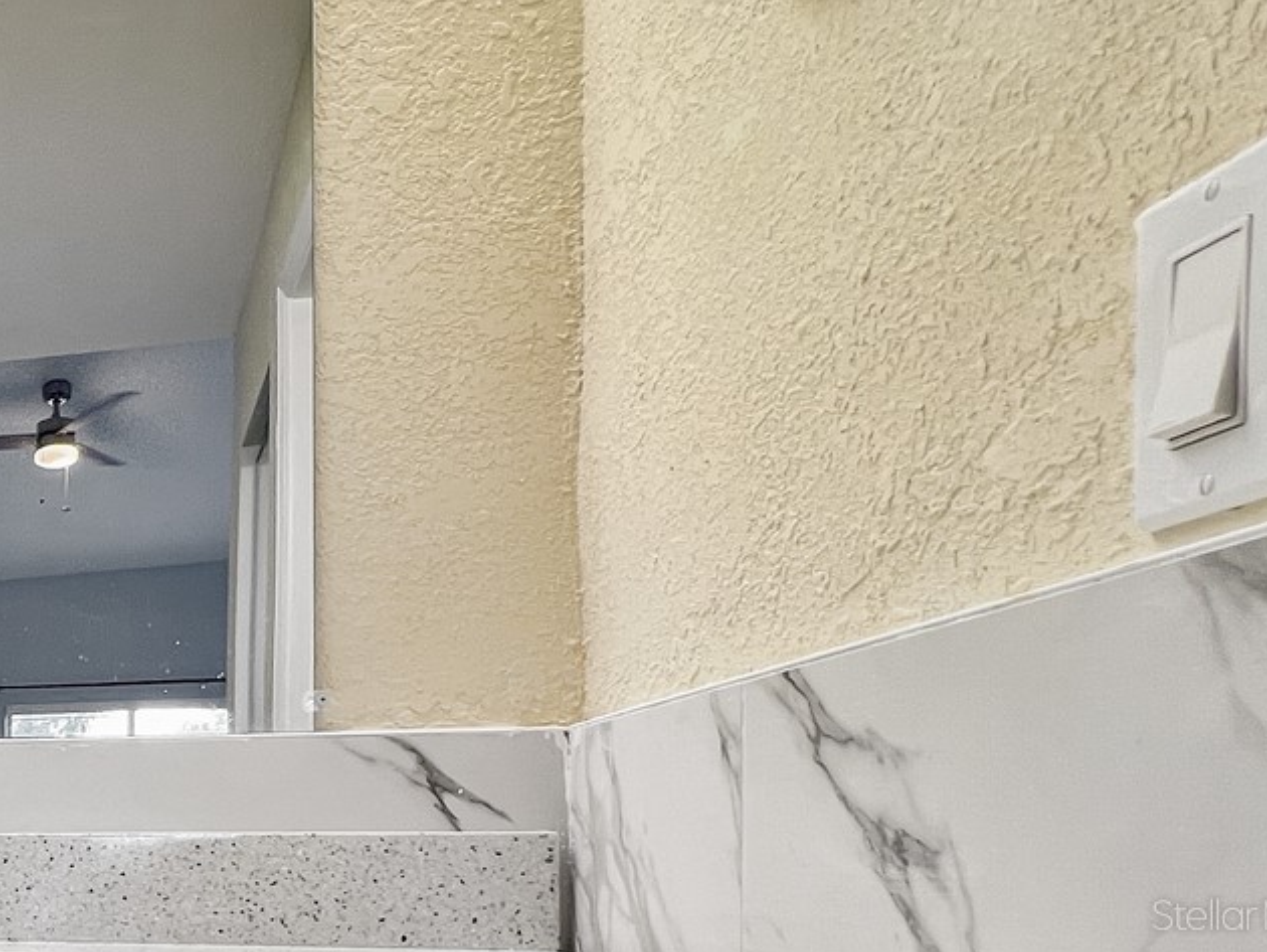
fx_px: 1208
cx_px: -267
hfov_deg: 39.3
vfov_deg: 38.9
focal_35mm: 33
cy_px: 914
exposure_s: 1/120
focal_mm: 1.57
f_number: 1.8
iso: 80
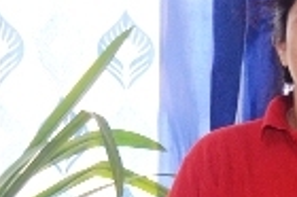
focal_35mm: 243
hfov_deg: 8.4
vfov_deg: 5.5
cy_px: 446
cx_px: 354
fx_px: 1998
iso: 800
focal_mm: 23
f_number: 4.5
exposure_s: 1/125
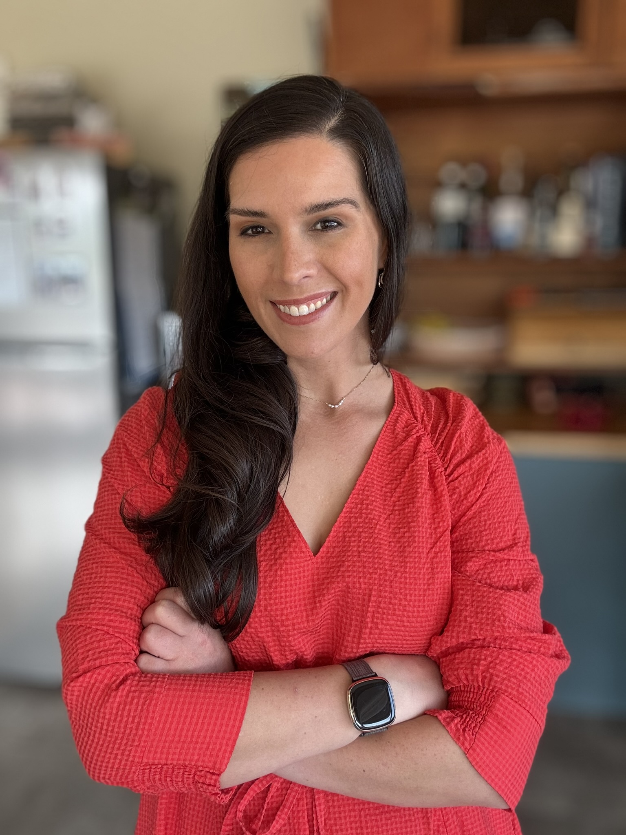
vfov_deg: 60.0
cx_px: 313
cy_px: 418
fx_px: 723
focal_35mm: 30
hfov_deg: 46.8
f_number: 1.9
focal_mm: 2.69
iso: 50
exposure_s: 1/121
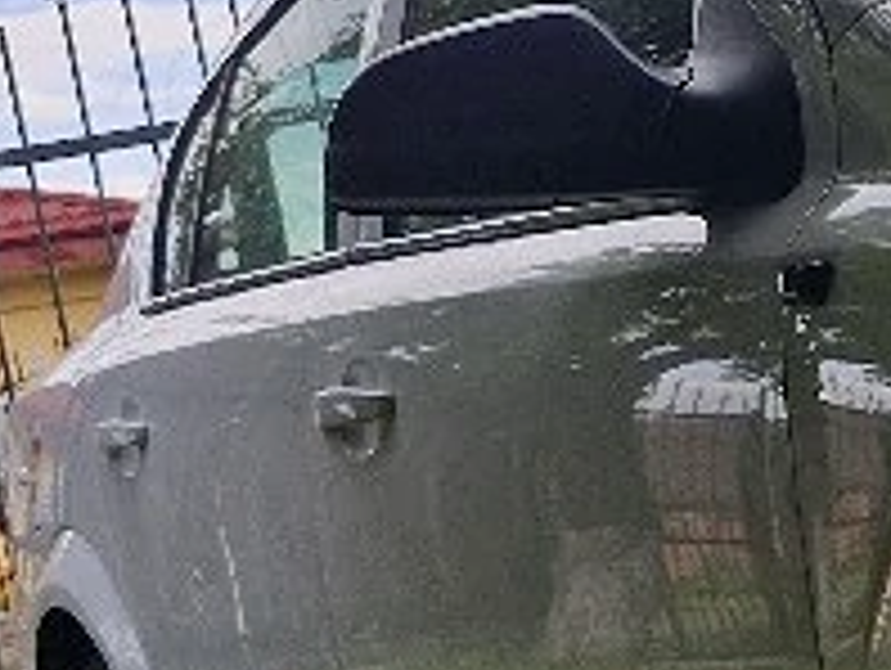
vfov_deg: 12.8
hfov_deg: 15.8
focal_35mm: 116
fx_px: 2989
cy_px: 409
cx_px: 1274
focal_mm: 5.54
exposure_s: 1/400
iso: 50
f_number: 1.8
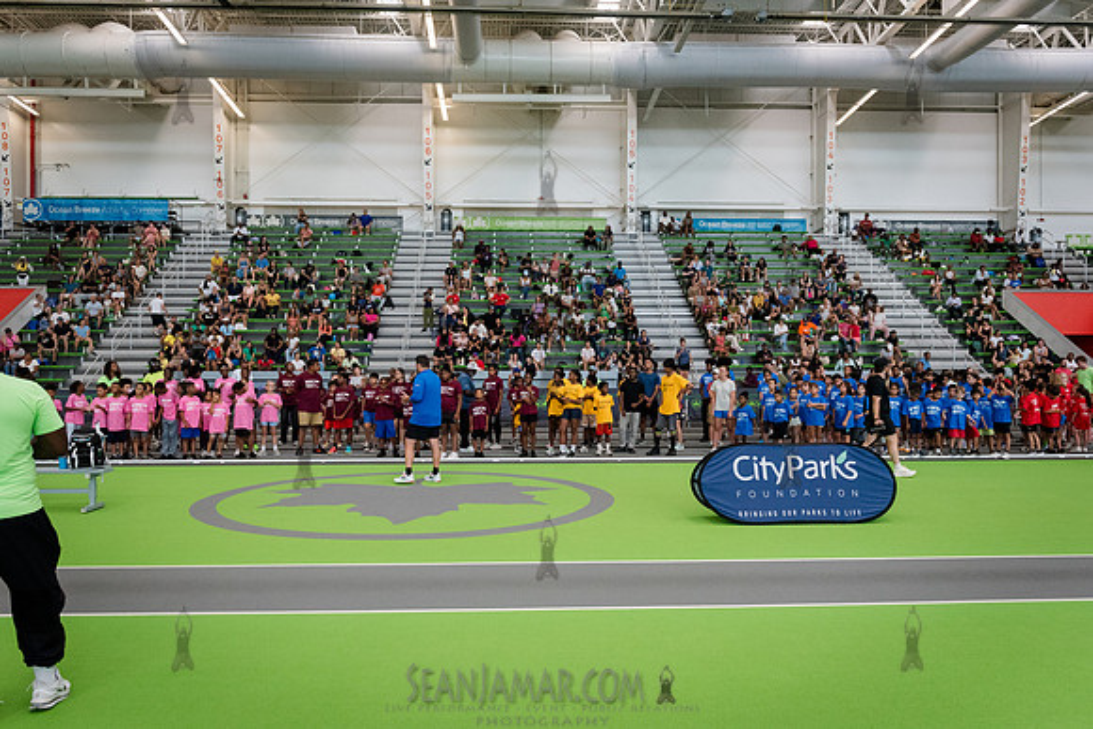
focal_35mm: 27
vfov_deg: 48.2
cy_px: 365
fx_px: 815
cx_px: 537
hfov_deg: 67.7
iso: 6400
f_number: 4
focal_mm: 26
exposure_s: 1/1000
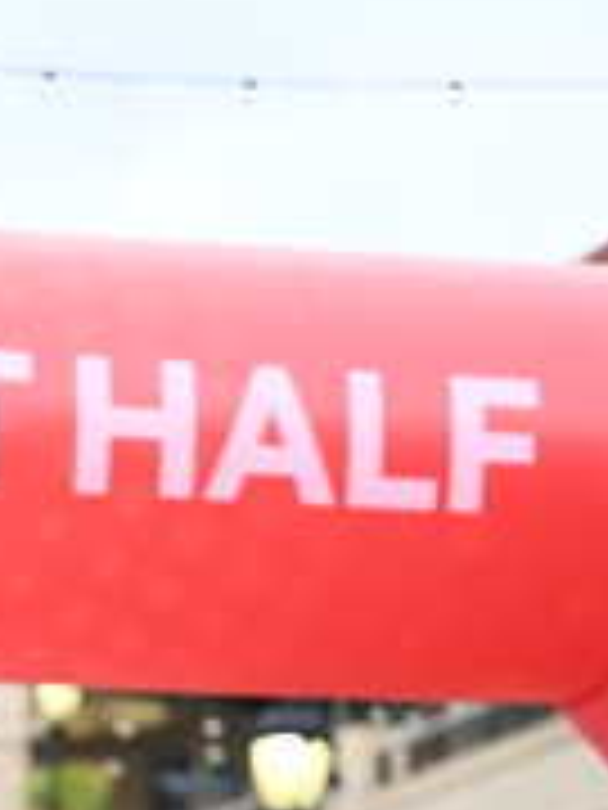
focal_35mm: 226
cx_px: -142
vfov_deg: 8.6
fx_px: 5293
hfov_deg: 6.5
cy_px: 1202
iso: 640
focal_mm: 77
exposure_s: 1/2000
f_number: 2.8
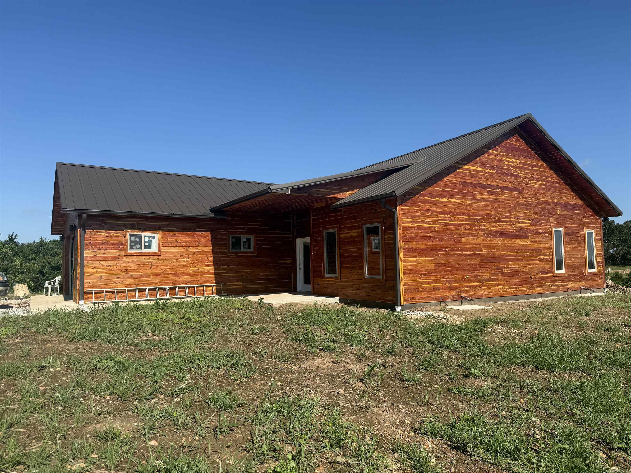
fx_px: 437
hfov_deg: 71.6
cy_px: 236
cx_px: 316
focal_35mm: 24
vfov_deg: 56.8
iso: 80
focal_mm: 6.76
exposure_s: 1/3953
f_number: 1.78
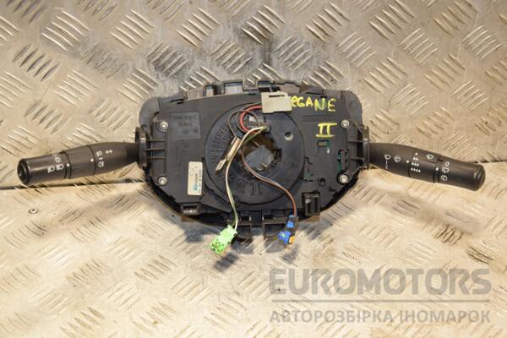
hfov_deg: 31.9
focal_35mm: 63
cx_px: 254
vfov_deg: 21.6
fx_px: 887
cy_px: 169
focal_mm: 42
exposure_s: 1/160
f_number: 4.8
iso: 800
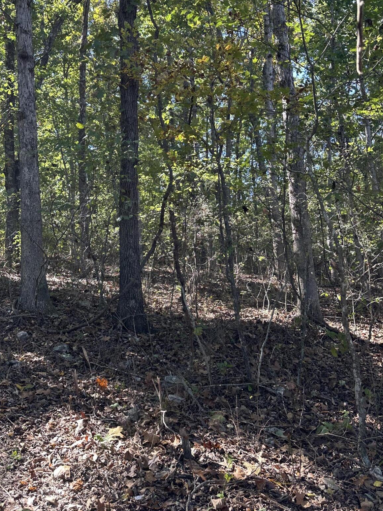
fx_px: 457
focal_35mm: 31
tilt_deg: +8.6
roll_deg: +4.6
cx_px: 169
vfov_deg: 58.2
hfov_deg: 45.4
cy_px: 228
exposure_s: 1/231
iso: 64
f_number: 1.78
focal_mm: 6.86
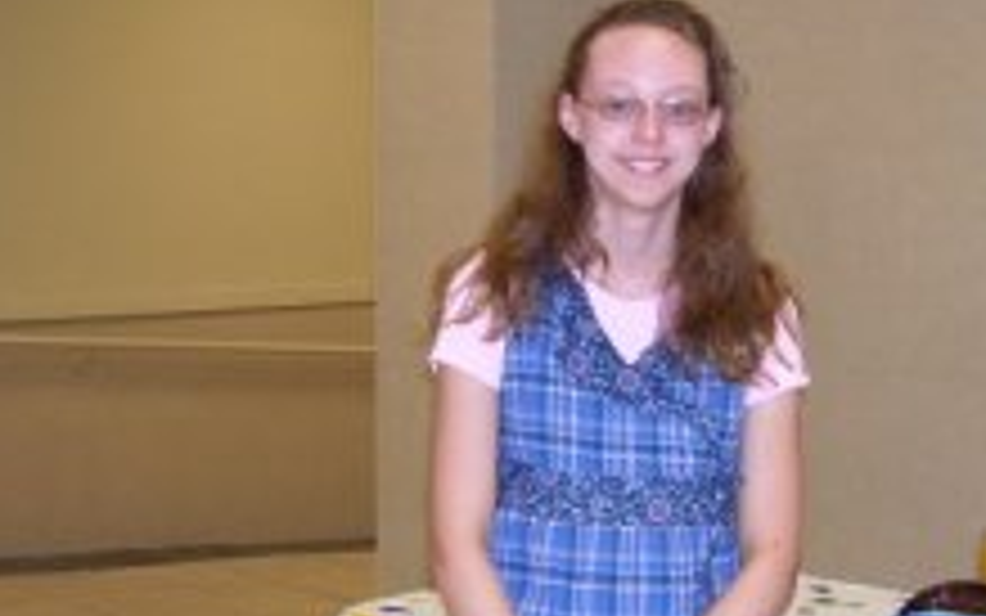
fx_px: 1989
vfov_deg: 17.6
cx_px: 635
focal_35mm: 74
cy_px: 207
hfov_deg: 27.7
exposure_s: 1/60
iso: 80
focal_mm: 5.6
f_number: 2.7
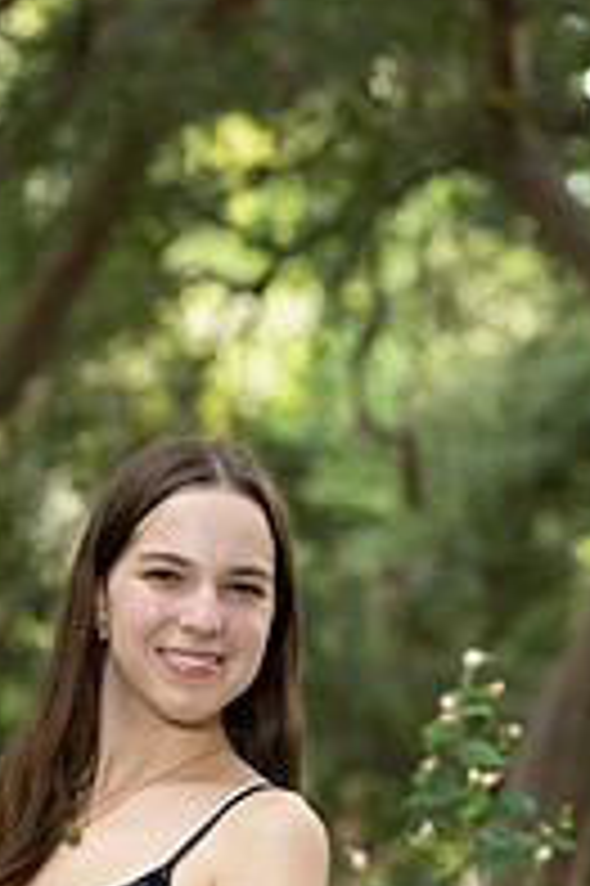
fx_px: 11278
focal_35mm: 458
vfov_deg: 4.5
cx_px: 99
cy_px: 976
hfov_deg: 3.0
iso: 1000
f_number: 8
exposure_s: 1/200
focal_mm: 200
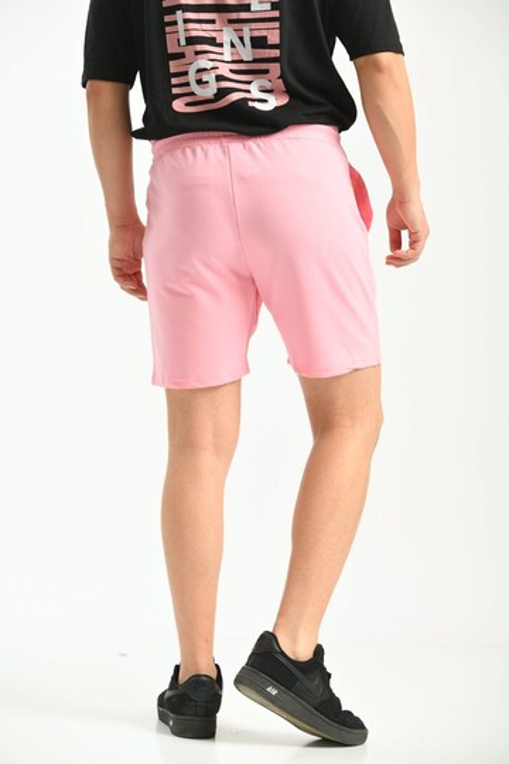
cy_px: 382
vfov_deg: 17.6
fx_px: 2460
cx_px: 254
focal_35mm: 116
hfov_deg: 11.8
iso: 100
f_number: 5.6
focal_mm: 116
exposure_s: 1/160
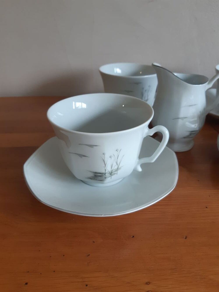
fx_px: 219
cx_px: 110
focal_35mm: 26
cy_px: 146
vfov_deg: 67.3
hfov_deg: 53.1
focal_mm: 3.92
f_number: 1.7
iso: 100
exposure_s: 1/50
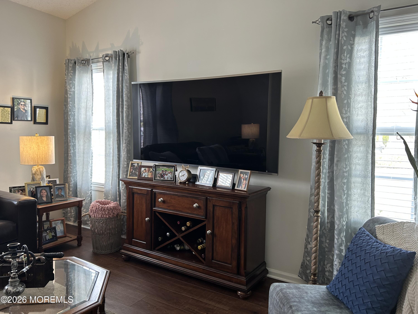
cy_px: 157
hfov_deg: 67.3
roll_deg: -1.2
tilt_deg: -3.9
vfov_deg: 53.1
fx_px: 314
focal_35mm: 26
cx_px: 209
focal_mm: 5.7
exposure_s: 1/120
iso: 125
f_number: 1.5
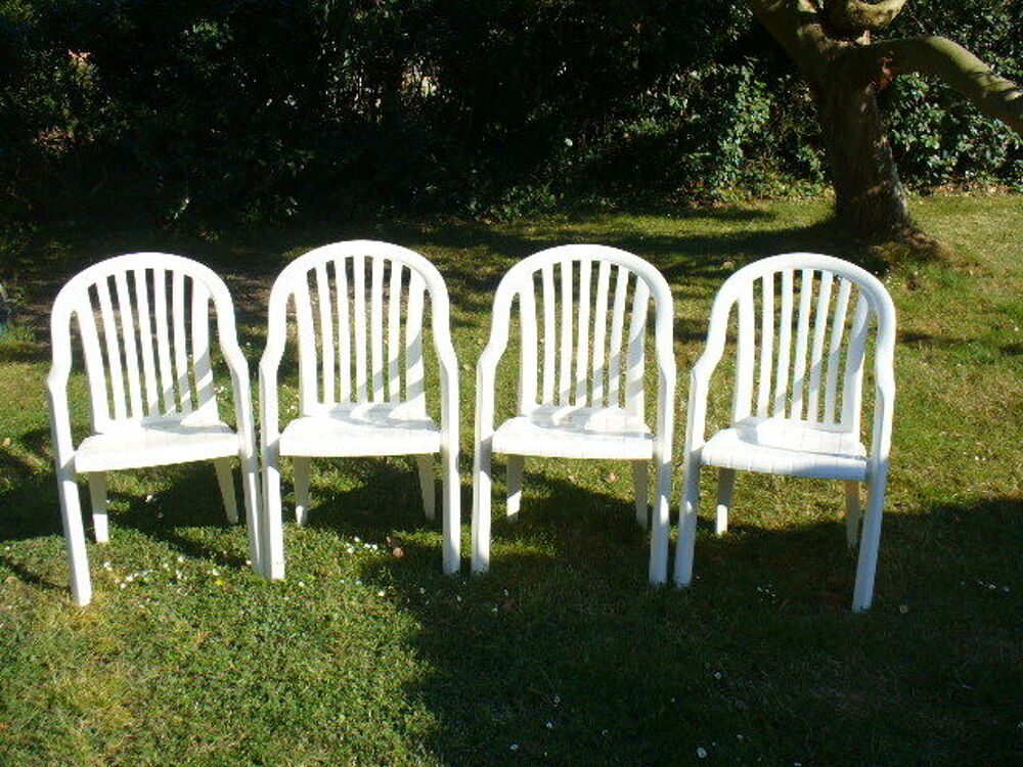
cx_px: 512
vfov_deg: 38.7
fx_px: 1093
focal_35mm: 37
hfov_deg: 50.1
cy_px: 384
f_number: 5.6
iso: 80
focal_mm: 6.1
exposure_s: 1/250
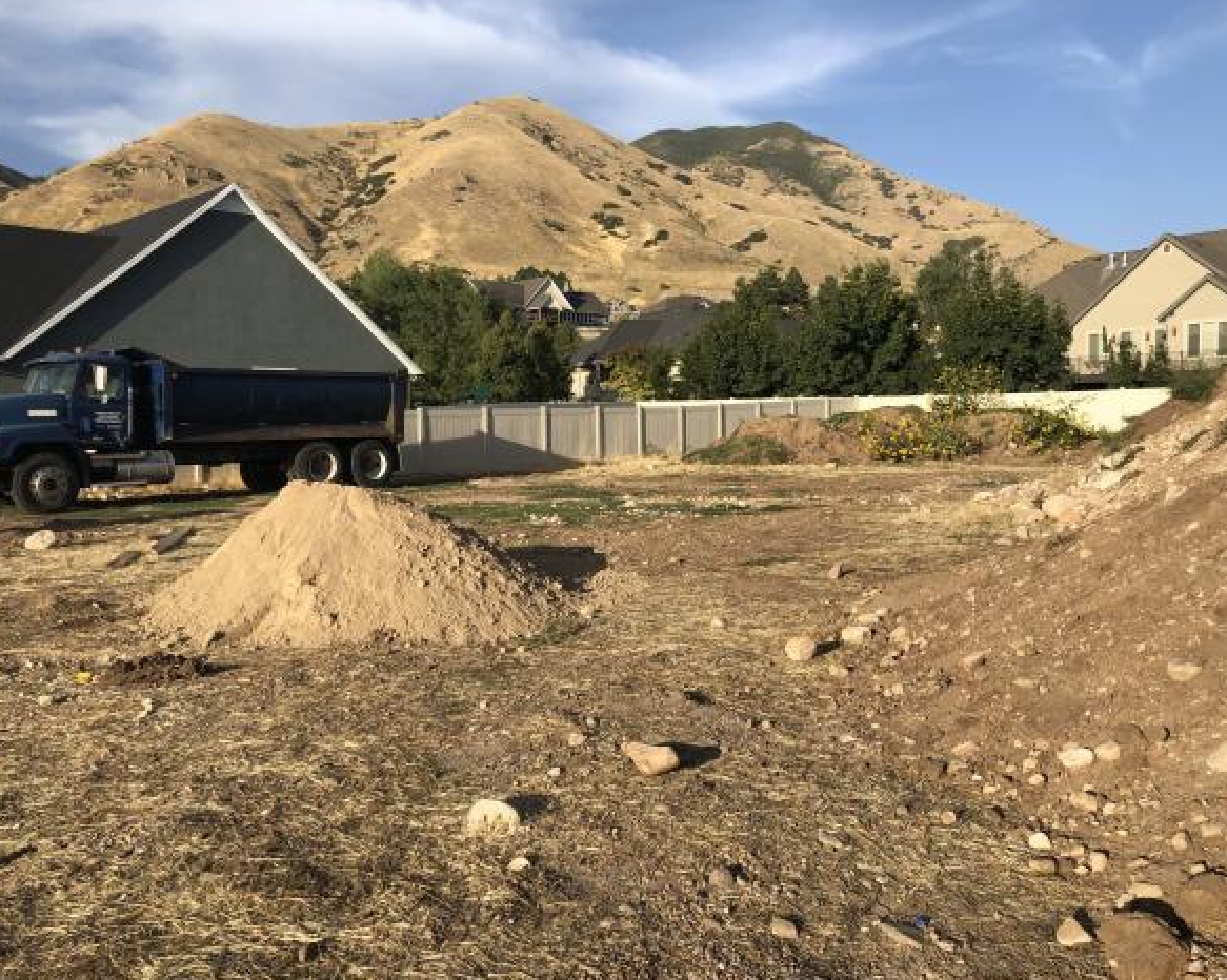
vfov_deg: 48.5
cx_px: 612
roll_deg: +1.4
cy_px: 488
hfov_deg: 58.8
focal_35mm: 30
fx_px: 1089
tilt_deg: -3.3
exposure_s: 1/1675
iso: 20
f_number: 1.8
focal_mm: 4
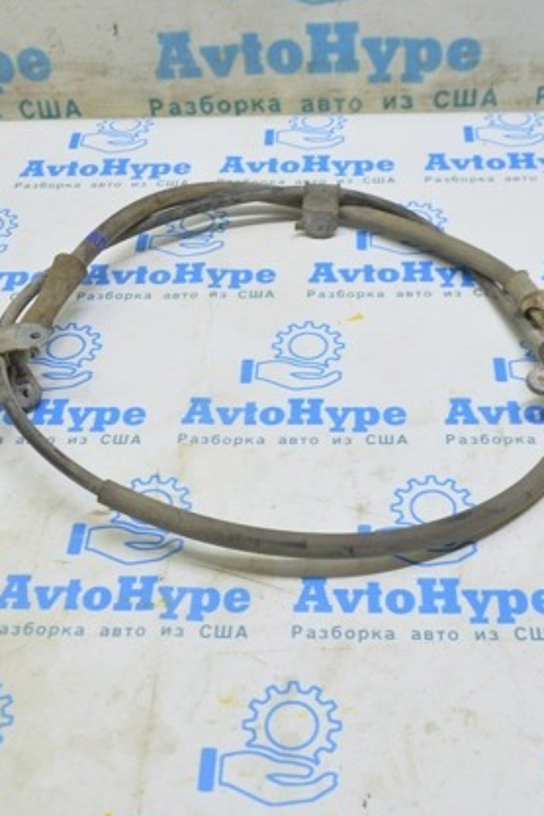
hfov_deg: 29.2
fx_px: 1043
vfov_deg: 42.7
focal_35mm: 46
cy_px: 408
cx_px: 266
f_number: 5.6
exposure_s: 1/20
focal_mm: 20
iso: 400
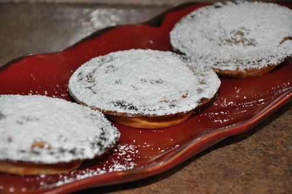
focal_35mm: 128
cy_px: 97
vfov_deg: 10.7
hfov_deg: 16.1
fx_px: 1033
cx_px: 146
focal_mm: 85
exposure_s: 1/60
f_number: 5.6
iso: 800
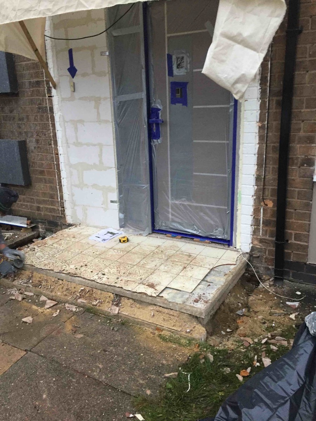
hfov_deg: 48.2
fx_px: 353
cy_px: 210
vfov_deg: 61.7
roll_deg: +1.1
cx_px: 158
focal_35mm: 29
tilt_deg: -16.1
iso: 160
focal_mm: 4.15
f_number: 2.2
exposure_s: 1/33
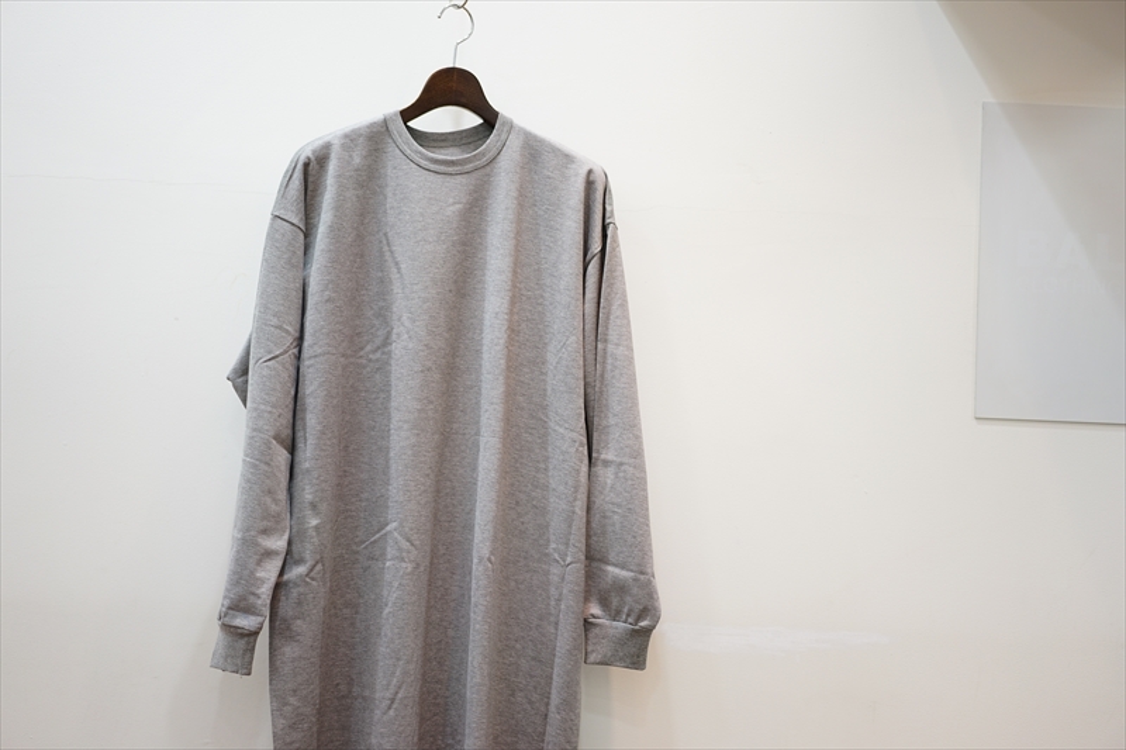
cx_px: 563
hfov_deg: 36.3
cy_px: 375
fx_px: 1720
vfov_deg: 24.6
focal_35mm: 55
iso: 250
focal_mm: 55
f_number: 1.8
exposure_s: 1/60
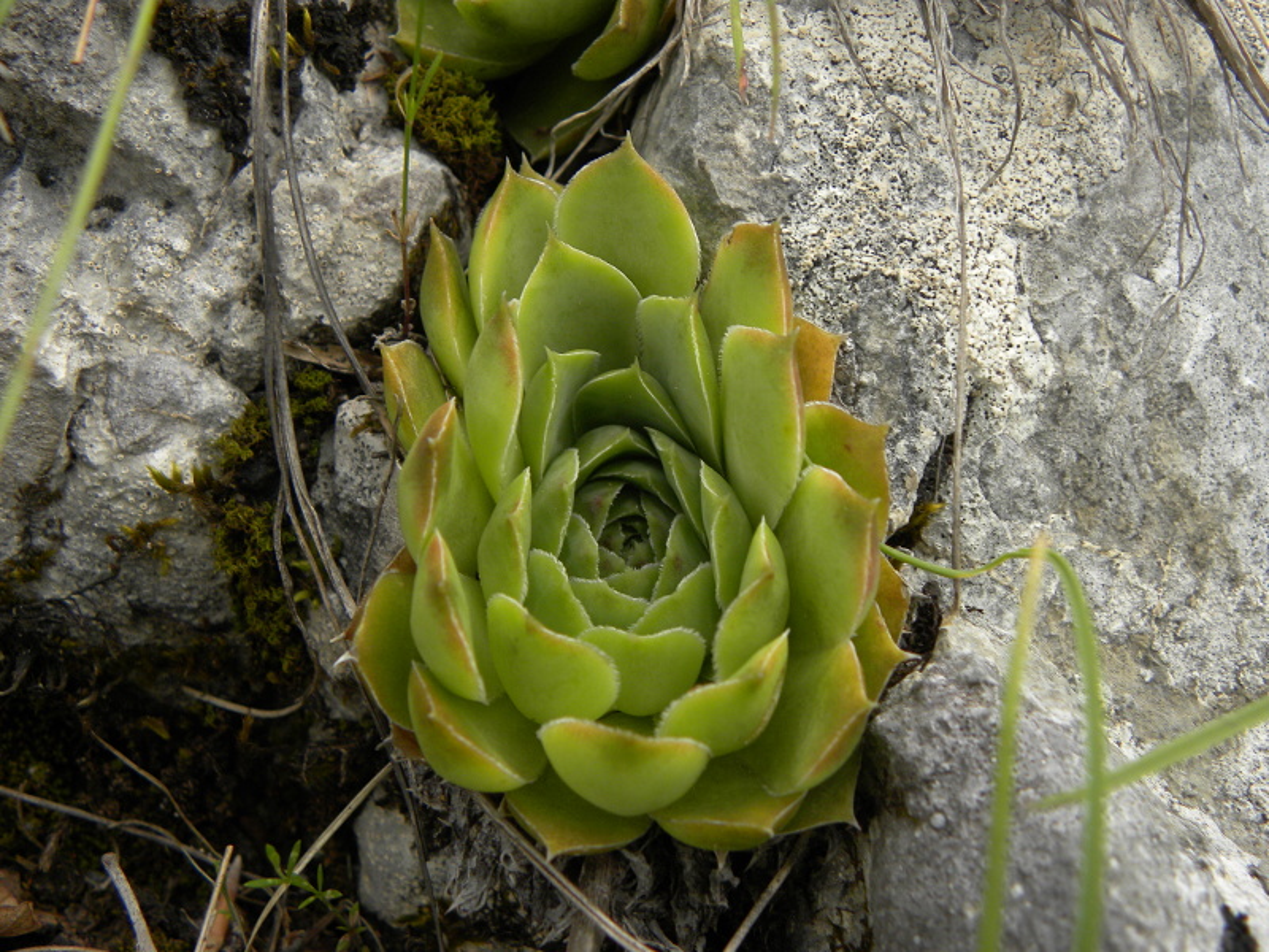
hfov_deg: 50.1
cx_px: 634
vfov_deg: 38.7
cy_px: 476
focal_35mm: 37
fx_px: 1356
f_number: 3.2
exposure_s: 1/125
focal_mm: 6.6
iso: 100
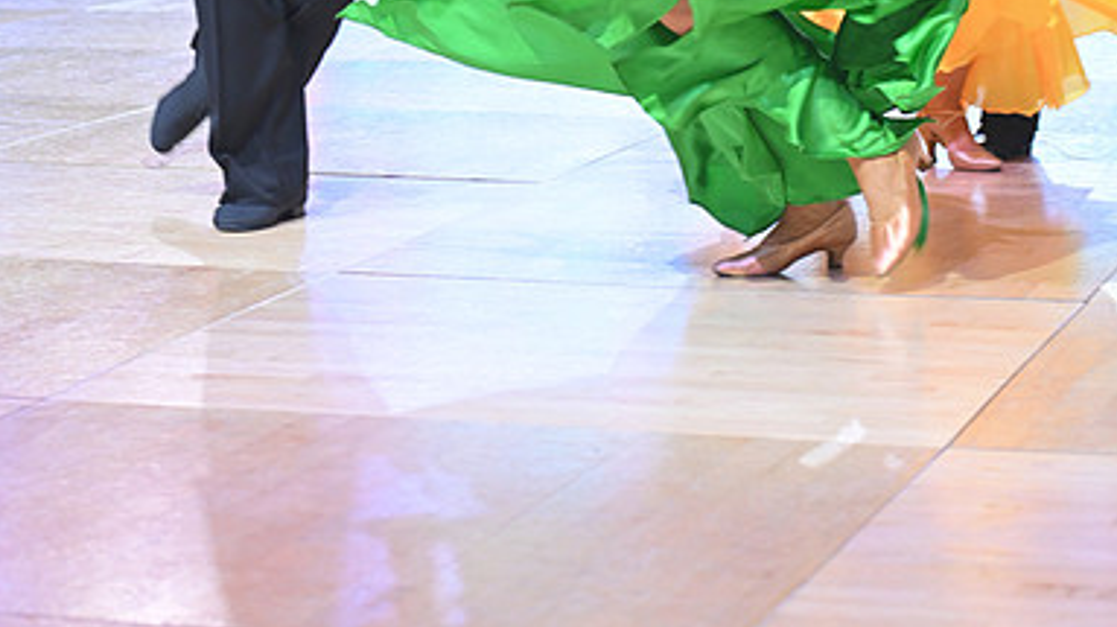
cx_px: 561
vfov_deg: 8.9
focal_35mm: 135
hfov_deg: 15.9
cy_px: -134
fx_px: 3997
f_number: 4
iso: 2000
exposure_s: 1/250
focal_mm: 85
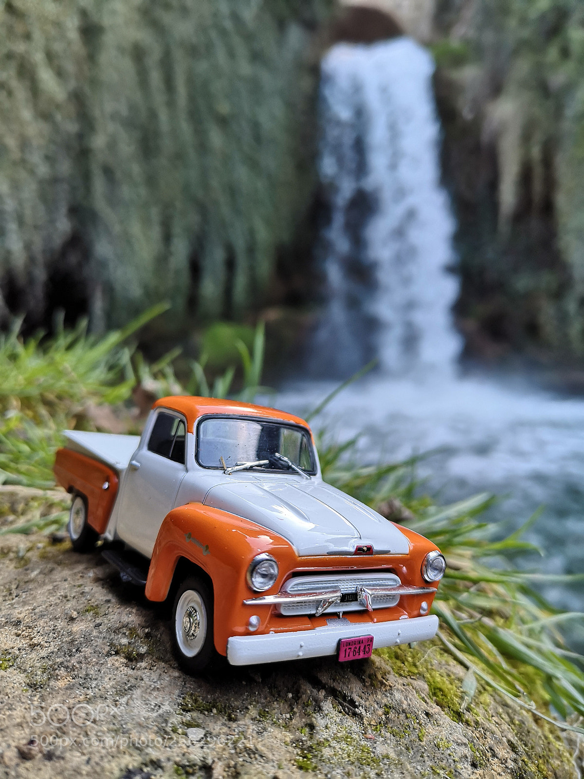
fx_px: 607
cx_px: 292
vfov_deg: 65.3
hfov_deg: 51.4
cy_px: 390
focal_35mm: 27
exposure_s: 1/196
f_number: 1.8
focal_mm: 3.95
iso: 50
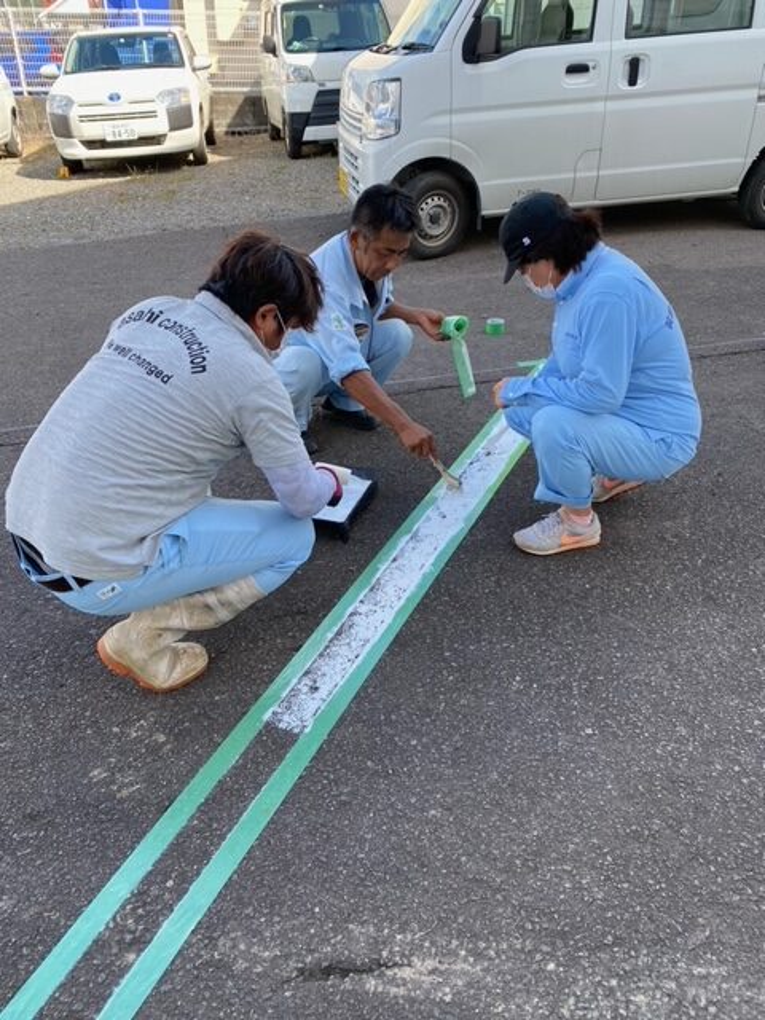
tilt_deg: -30.1
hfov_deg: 53.1
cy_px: 510
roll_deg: -0.9
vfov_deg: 67.3
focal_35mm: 26
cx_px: 382
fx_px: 766
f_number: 1.8
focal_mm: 4.25
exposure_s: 1/458
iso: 32
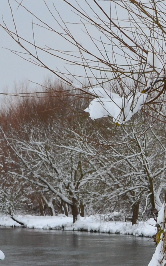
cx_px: 400
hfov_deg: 5.7
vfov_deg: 9.4
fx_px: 1615
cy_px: 219
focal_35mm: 223
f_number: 10
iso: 400
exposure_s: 1/250
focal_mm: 30
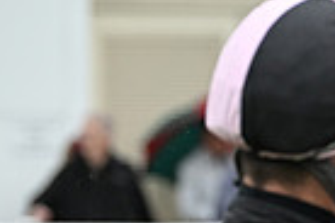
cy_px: 350
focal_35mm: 671
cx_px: 699
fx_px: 6244
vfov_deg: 2.0
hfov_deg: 3.1
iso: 1000
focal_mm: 160
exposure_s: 1/2000
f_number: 5
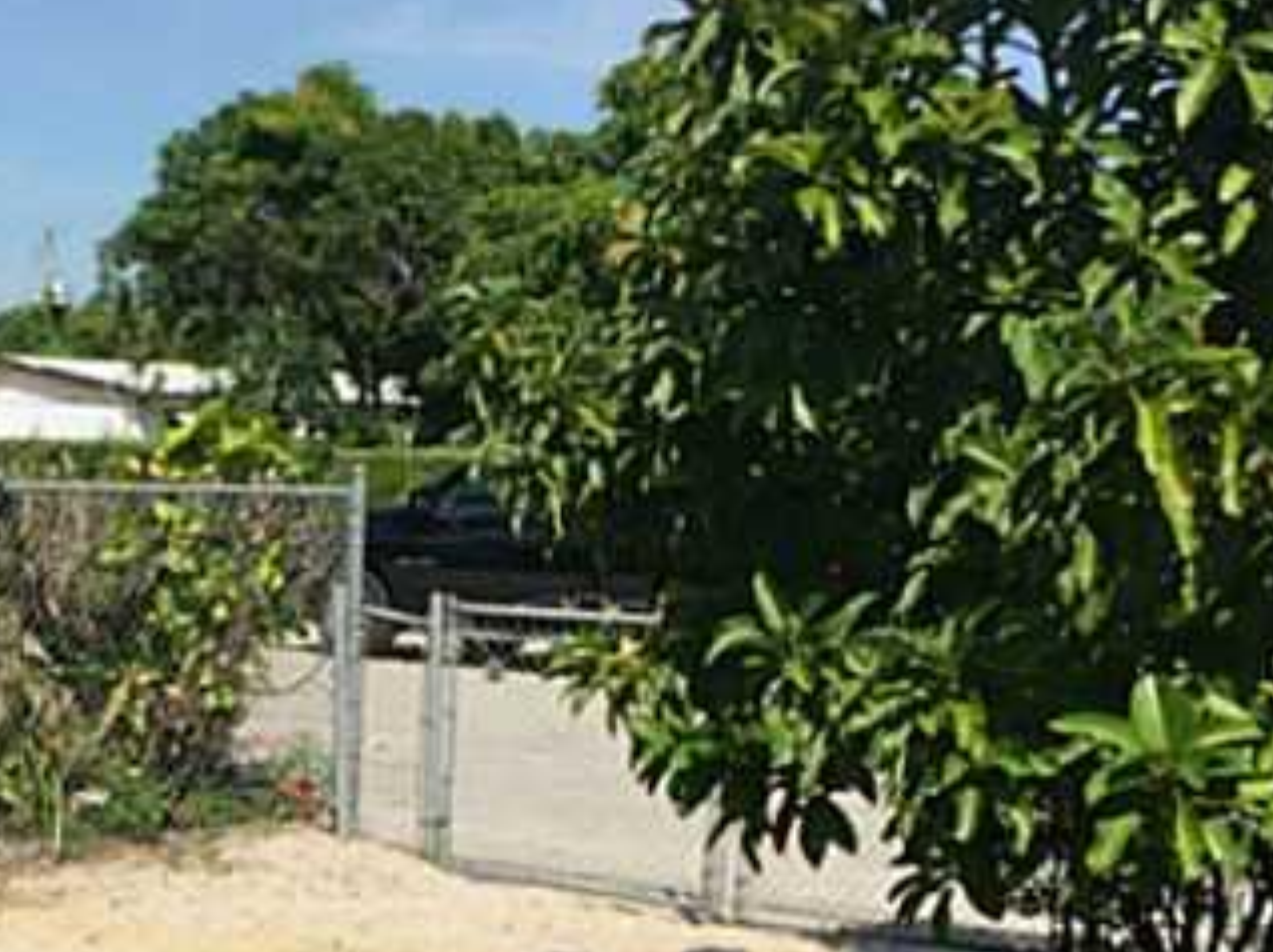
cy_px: 908
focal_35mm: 73
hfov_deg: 26.0
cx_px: 168
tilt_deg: -10.1
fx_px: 2683
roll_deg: -1.7
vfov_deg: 19.7
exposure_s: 1/2825
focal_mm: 4.15
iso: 32
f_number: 2.2
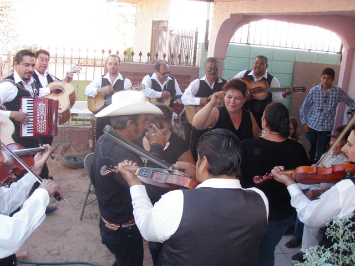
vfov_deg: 37.7
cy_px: 133
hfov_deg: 49.0
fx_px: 390
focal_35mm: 38
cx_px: 178
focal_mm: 6.7
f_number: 3.5
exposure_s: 1/50
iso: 80
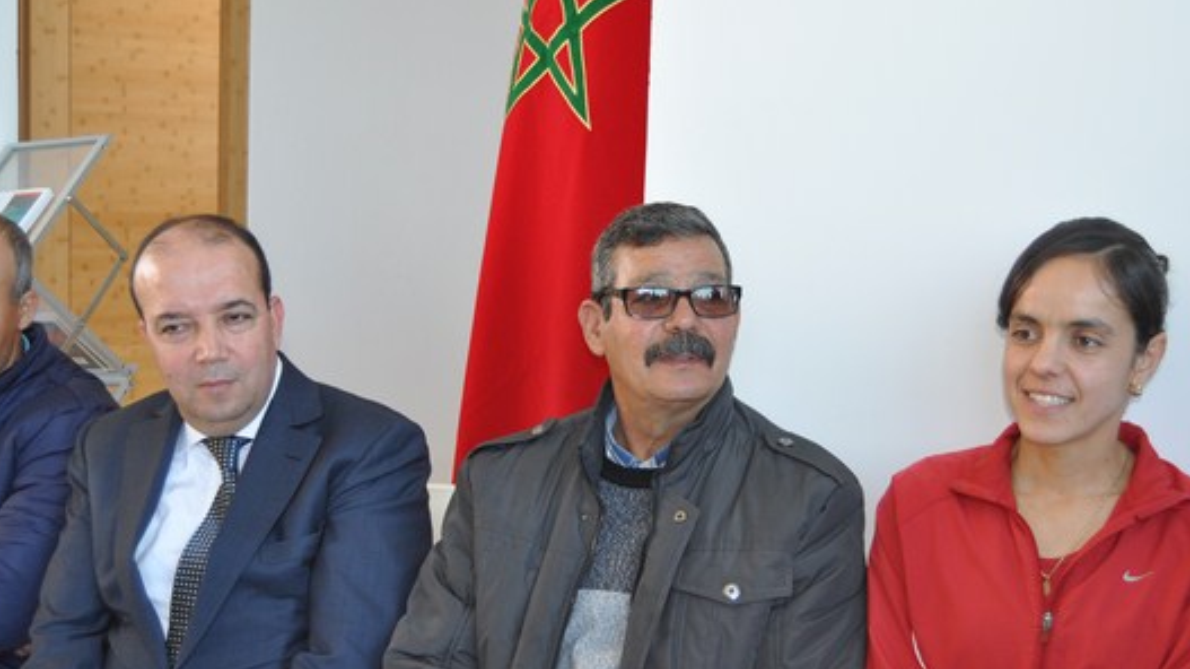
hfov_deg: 34.3
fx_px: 1924
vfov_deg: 19.6
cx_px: 542
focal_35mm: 61
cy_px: 469
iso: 450
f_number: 4.5
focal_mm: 32
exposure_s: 1/125
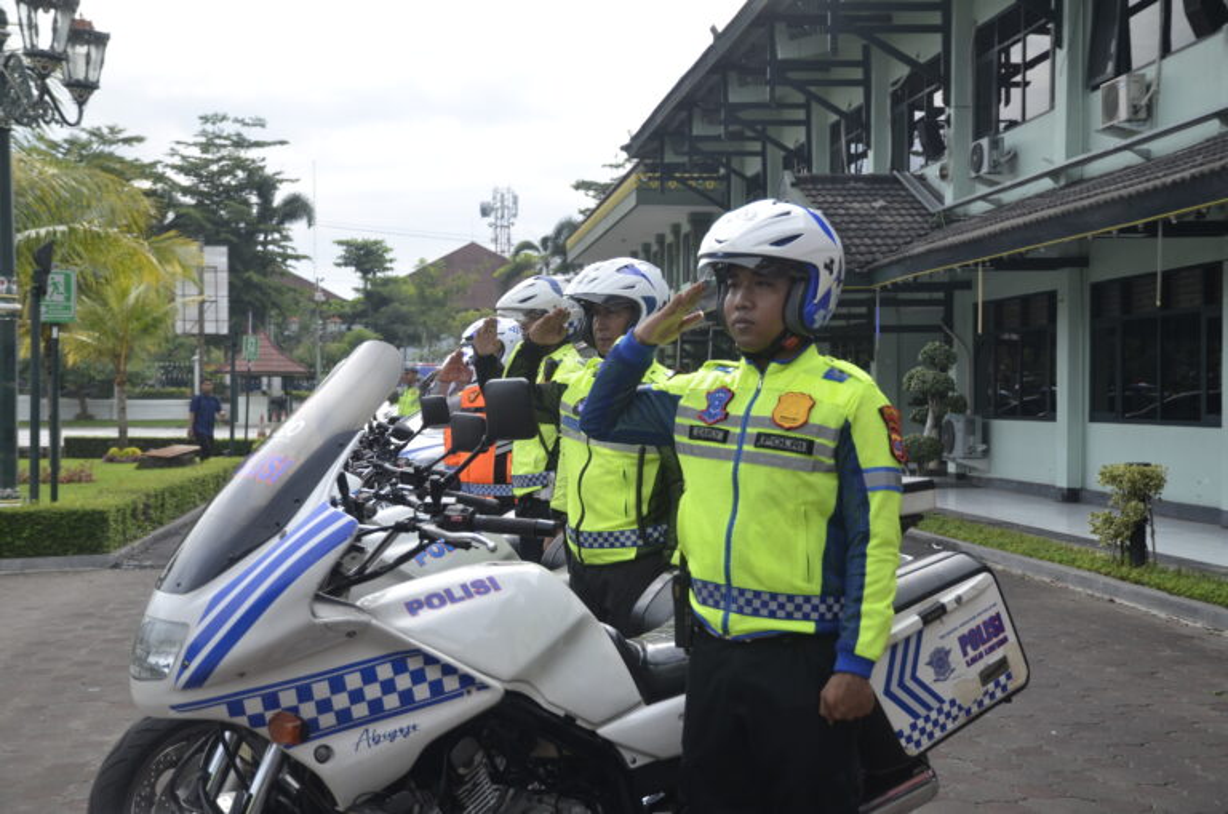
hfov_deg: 42.4
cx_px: 614
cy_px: 407
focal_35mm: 46
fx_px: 1583
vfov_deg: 28.8
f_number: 5
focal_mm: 31
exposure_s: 1/320
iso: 100
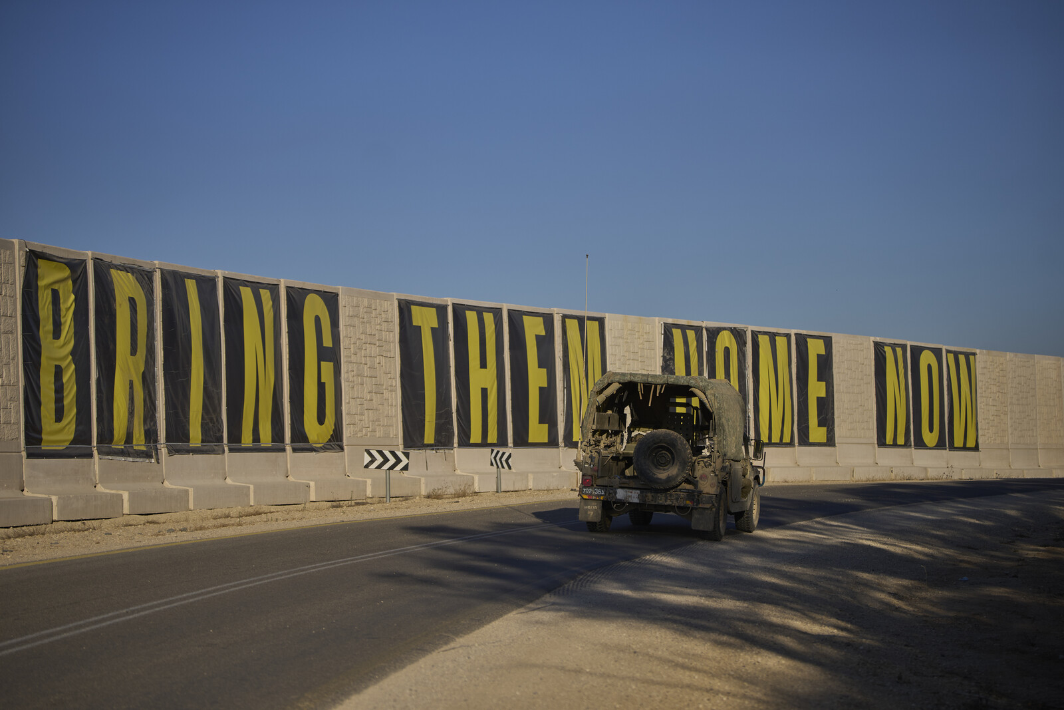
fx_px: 2453
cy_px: 355
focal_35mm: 83
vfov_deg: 16.5
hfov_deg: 24.5
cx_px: 532
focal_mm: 83
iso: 200
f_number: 2.8
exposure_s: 1/8000
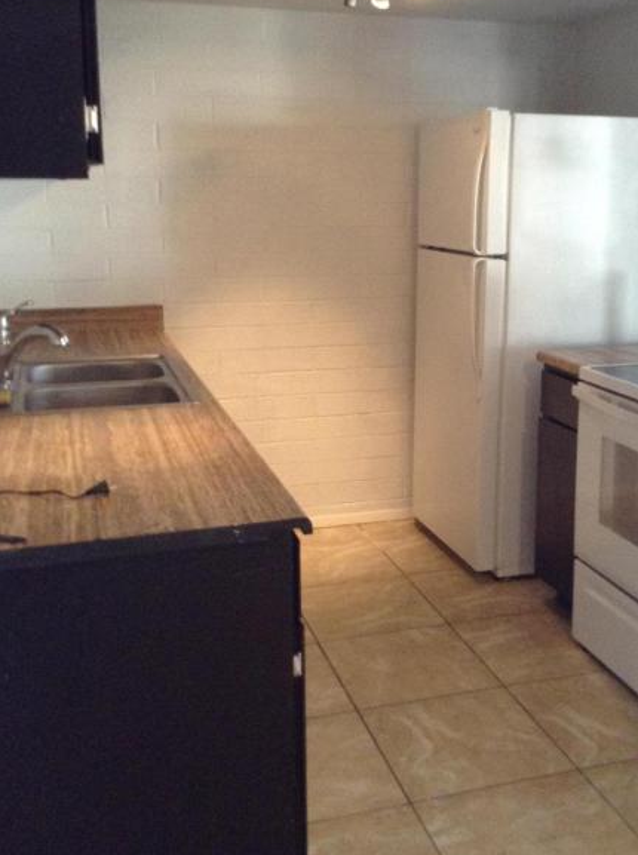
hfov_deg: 32.6
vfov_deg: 42.9
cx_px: 400
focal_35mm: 44
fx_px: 1084
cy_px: 380
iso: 160
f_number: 2.4
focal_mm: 3.3
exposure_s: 1/24
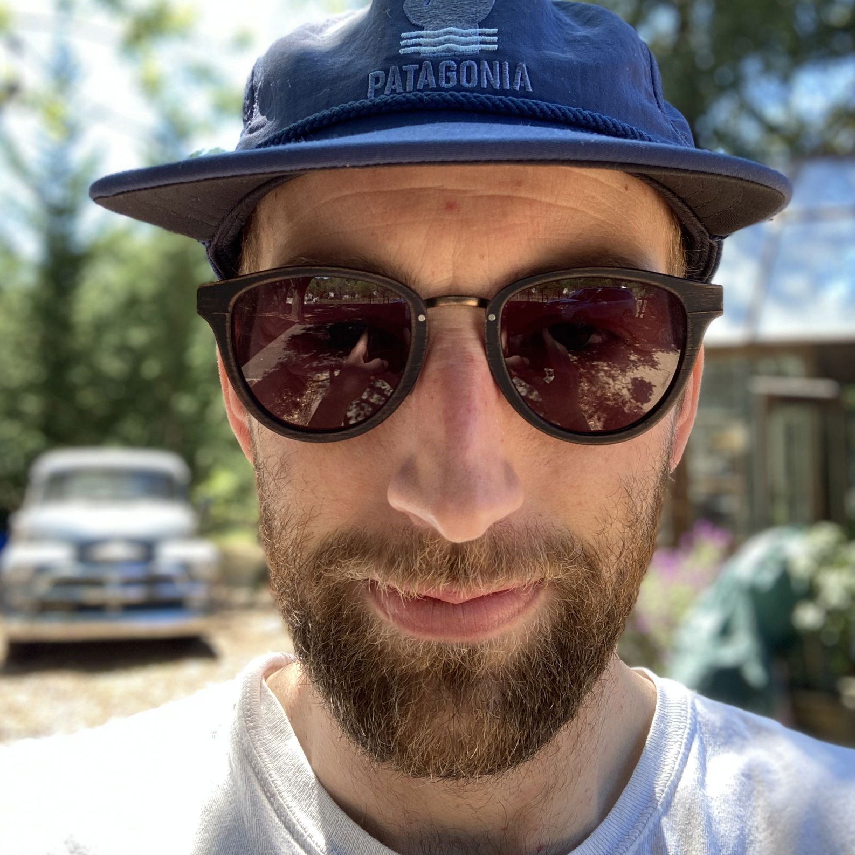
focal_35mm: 38
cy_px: 340
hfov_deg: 43.9
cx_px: 430
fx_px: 1062
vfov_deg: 43.6
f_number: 2.2
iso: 40
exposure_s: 1/121
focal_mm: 2.87
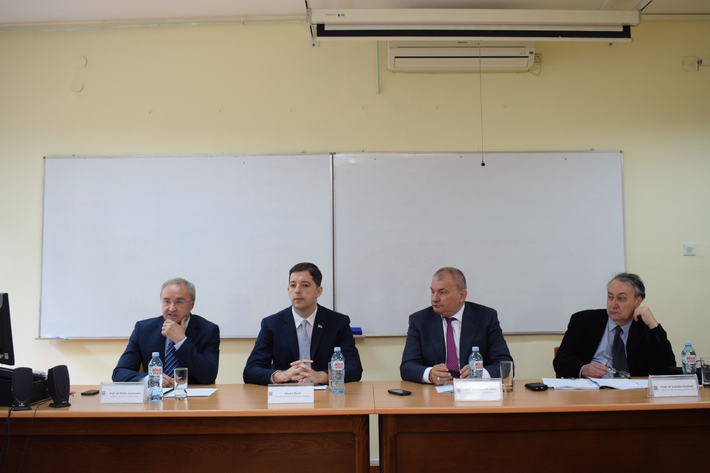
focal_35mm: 36
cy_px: 236
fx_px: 710
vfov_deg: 36.9
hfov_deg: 53.1
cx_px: 355
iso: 1250
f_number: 5.6
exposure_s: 1/60
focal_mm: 24
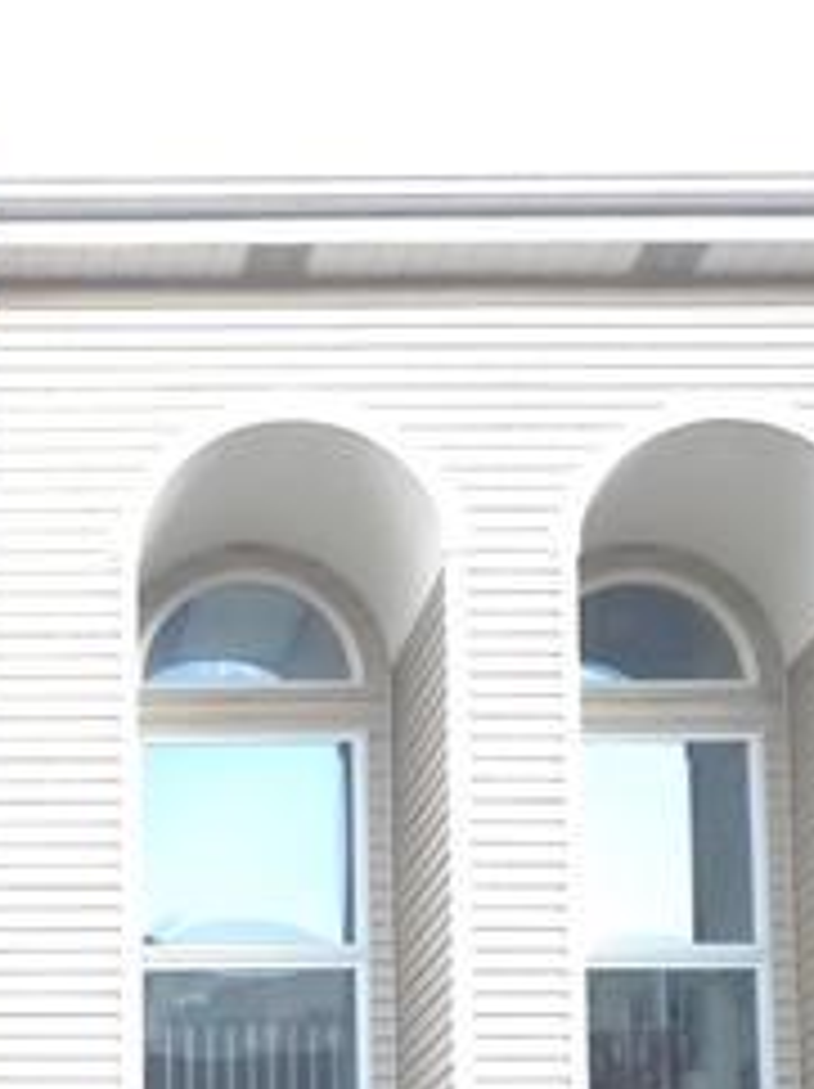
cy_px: 1287
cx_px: -135
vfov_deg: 24.4
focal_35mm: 73
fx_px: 2293
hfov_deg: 19.1
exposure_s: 1/2000
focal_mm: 6.3
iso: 3200
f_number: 1.7
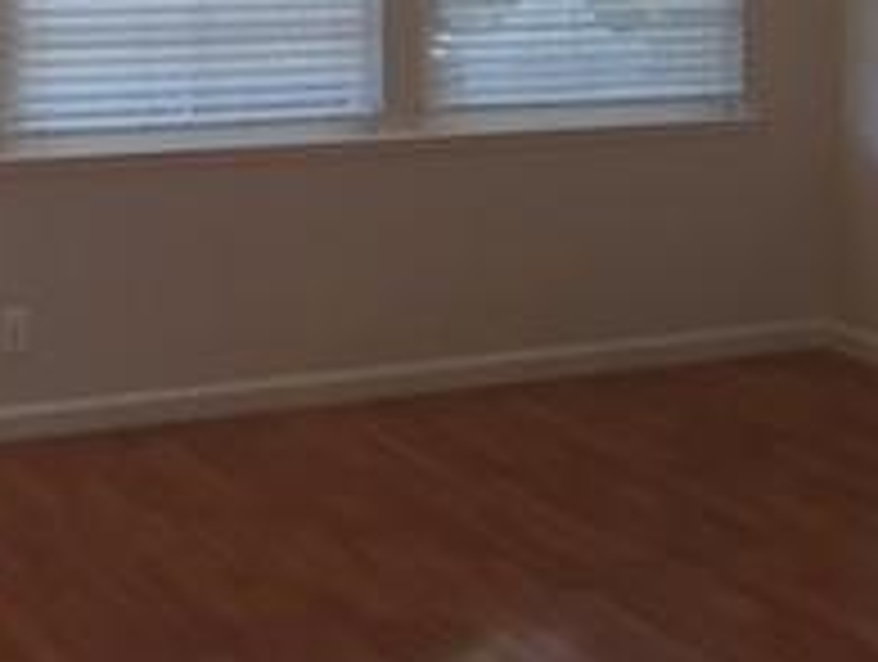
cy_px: -81
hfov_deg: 20.2
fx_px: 2414
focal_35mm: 95
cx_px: 810
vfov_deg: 15.2
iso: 40
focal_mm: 4.15
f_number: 2.2
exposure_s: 1/30
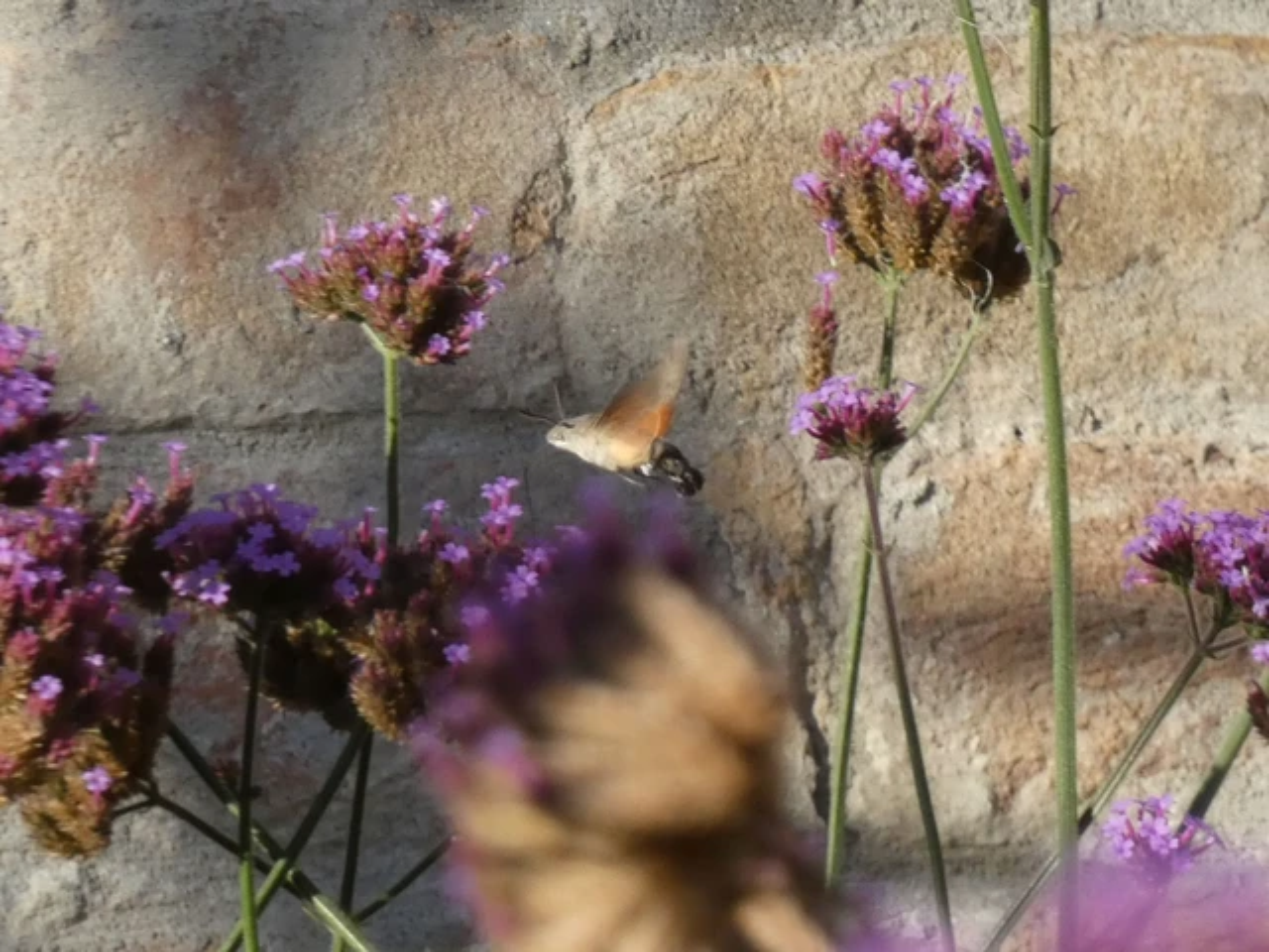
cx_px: 634
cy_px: 476
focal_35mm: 413
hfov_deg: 4.8
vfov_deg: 3.6
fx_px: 15140
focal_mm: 74
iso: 320
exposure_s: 1/320
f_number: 5.6
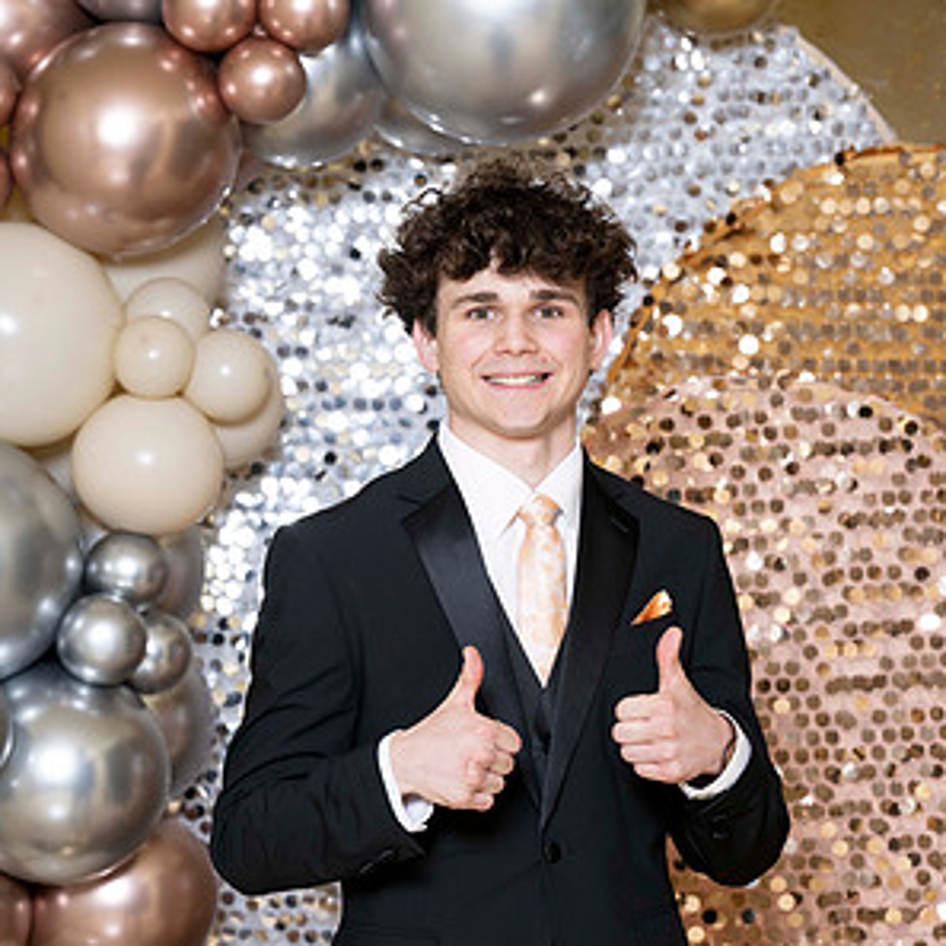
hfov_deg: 10.0
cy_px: 663
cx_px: 475
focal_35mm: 174
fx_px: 5380
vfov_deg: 10.0
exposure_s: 1/200
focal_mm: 135
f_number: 5.6
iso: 250
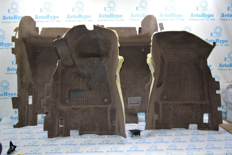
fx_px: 174
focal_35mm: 27
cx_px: 116
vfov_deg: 47.9
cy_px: 78
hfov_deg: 67.4
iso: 500
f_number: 3.5
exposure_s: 1/60
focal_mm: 18
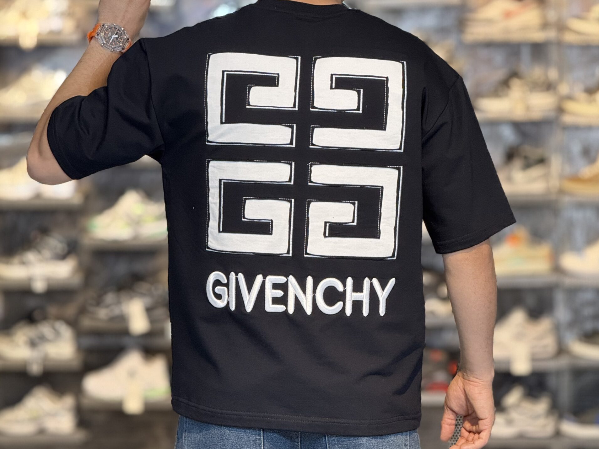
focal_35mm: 161
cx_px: 301
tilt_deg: -1.8
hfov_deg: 12.3
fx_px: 2786
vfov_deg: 9.2
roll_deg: -0.1
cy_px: 175
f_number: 2.8
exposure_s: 1/100
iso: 250
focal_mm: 15.66
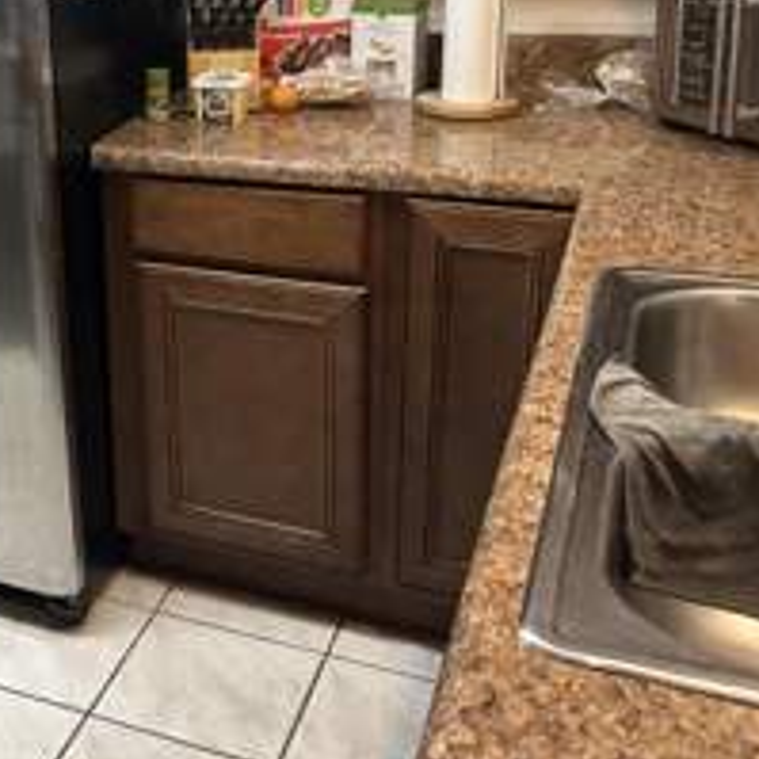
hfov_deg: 30.2
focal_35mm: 51
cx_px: -57
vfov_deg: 32.6
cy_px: 174
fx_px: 1265
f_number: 1.78
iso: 320
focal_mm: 6.86
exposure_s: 1/60
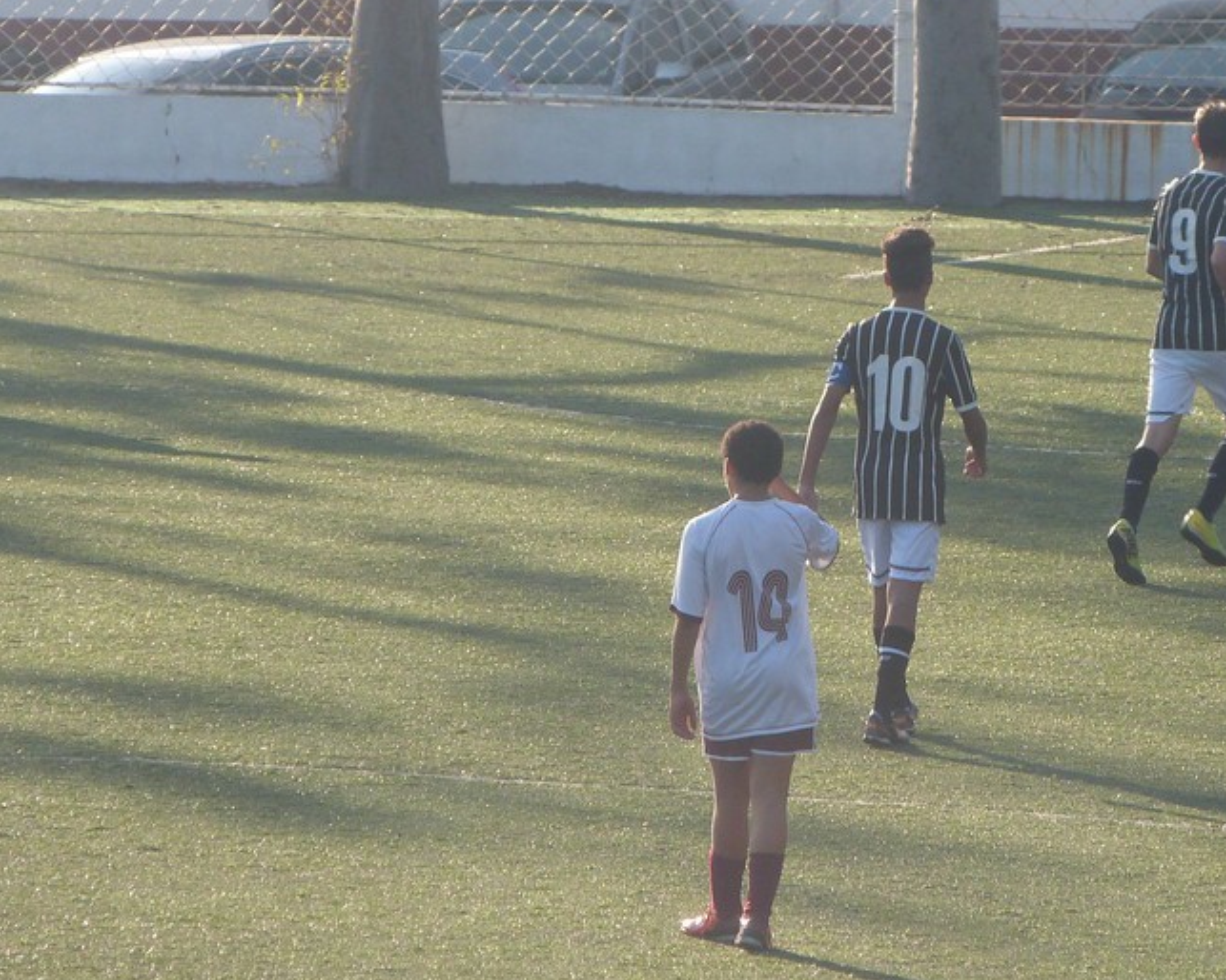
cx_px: 881
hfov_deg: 3.4
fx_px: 20821
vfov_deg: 2.7
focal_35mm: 574
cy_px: 532
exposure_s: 1/400
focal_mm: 66.3
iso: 160
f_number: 4.5
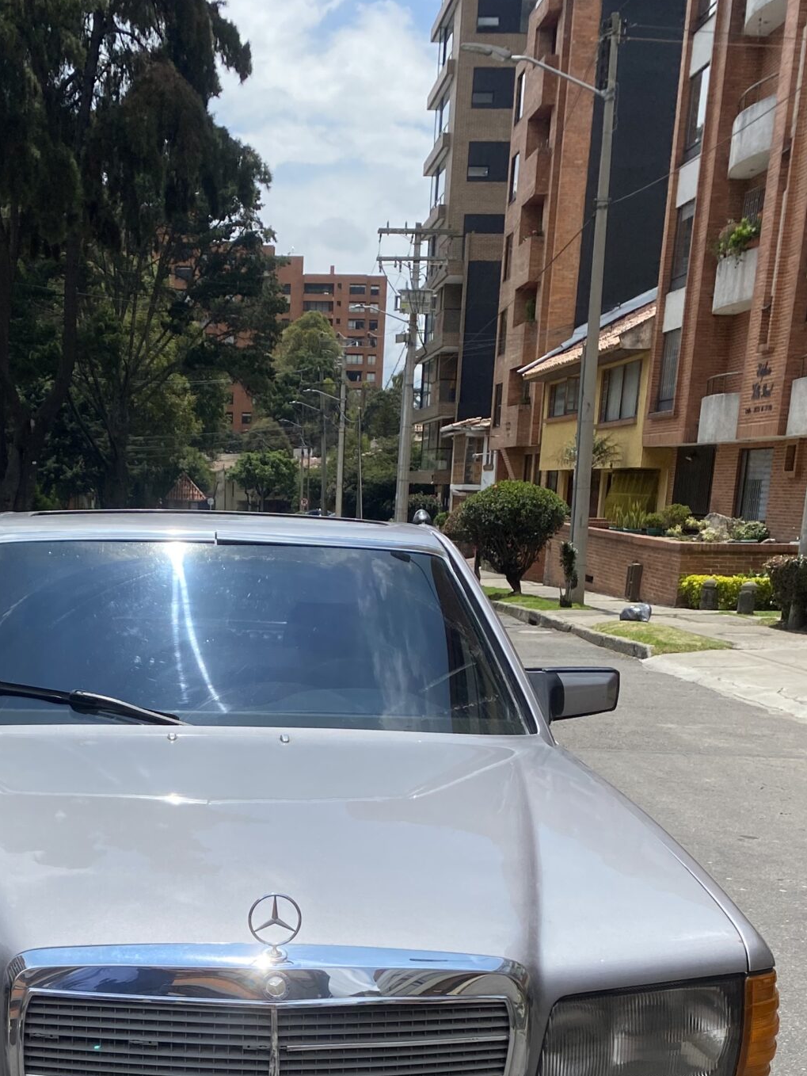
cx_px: 200
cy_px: 992
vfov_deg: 36.2
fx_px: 1523
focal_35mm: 49
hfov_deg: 29.2
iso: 32
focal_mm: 4.25
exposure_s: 1/3125
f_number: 1.8
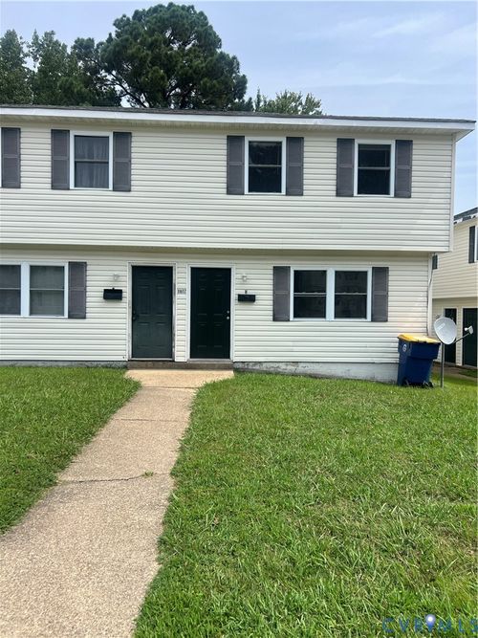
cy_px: 319
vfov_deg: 67.3
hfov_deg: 53.0
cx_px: 239
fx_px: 479
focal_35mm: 26
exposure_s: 1/3704
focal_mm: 5.7
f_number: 1.5
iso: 50
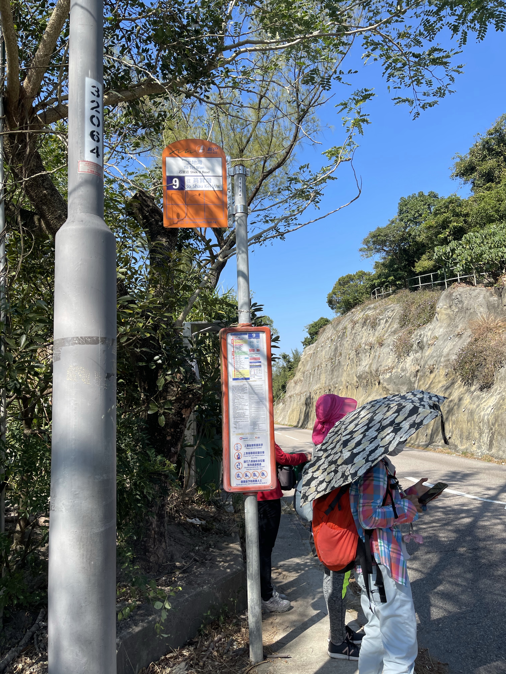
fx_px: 507
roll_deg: +4.8
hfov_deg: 53.1
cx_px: 253
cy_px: 337
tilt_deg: +11.6
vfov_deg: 67.3
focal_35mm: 26
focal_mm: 5.1
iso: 32
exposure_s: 1/1976
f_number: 1.6
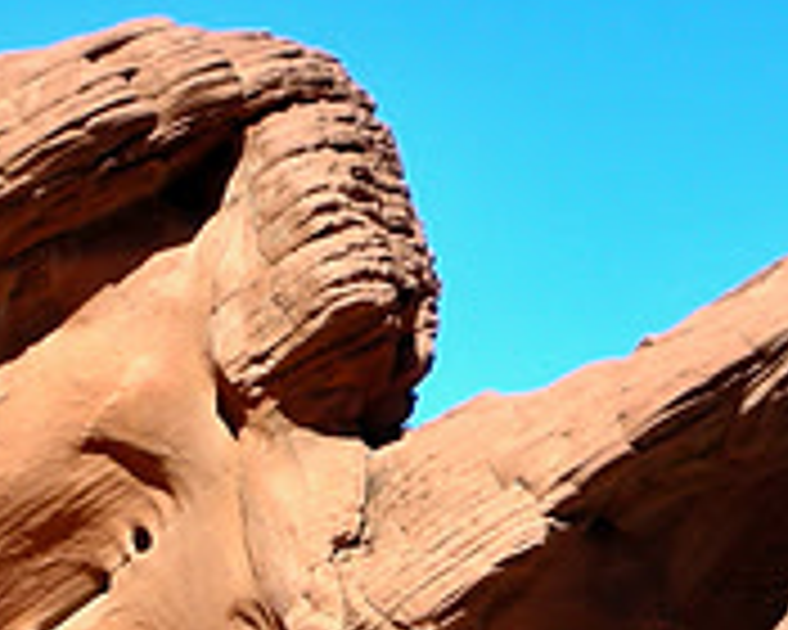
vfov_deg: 4.5
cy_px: 754
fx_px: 7929
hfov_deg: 5.7
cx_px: 234
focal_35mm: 340
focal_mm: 17.4
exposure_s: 1/264
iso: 50
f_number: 5.4
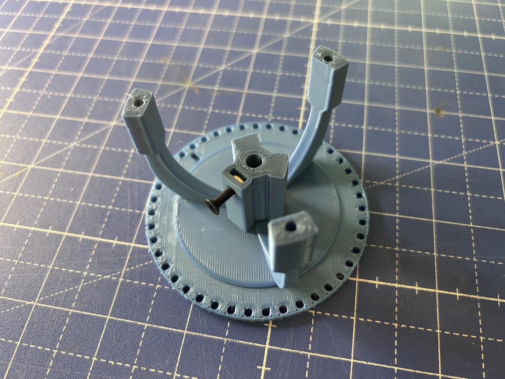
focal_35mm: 27
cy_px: 190
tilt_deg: -57.6
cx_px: 253
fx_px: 394
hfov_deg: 65.3
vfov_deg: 51.4
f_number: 1.6
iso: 250
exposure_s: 1/60
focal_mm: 5.96
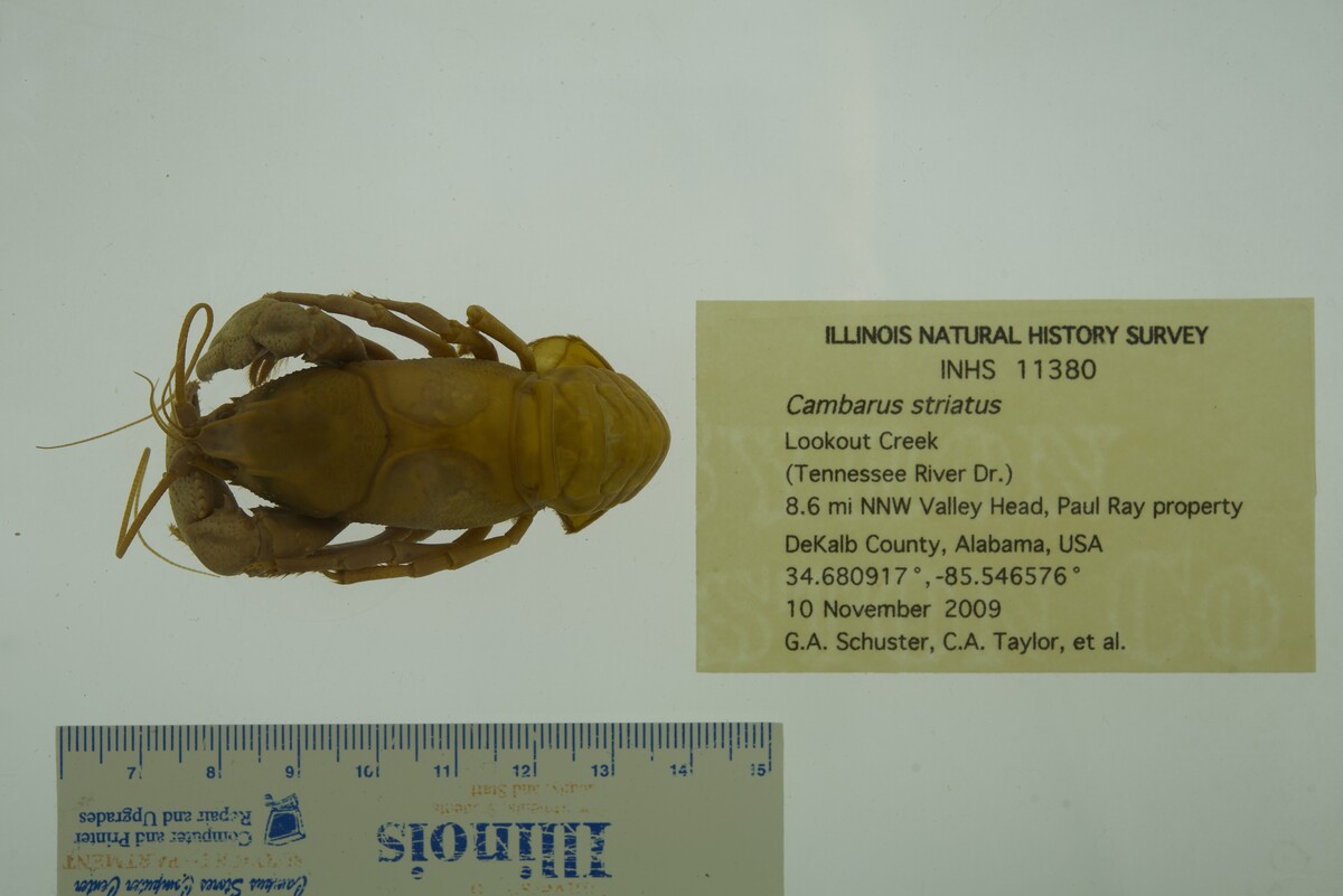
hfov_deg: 33.4
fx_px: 2239
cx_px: 672
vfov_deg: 22.6
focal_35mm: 60
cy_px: 448
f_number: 9
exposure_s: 1/80
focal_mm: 60
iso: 50
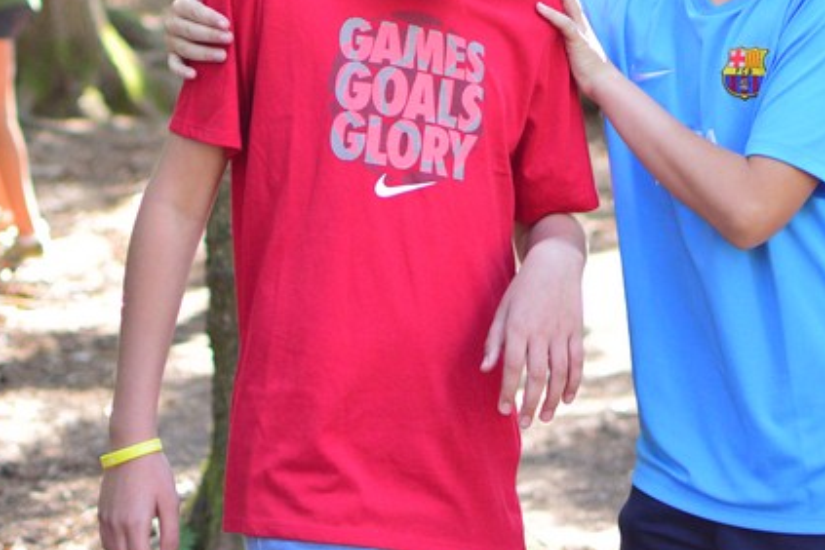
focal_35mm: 127
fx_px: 2915
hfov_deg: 16.1
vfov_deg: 10.7
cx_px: 441
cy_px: 28
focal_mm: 35
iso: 900
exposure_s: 1/320
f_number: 1.8
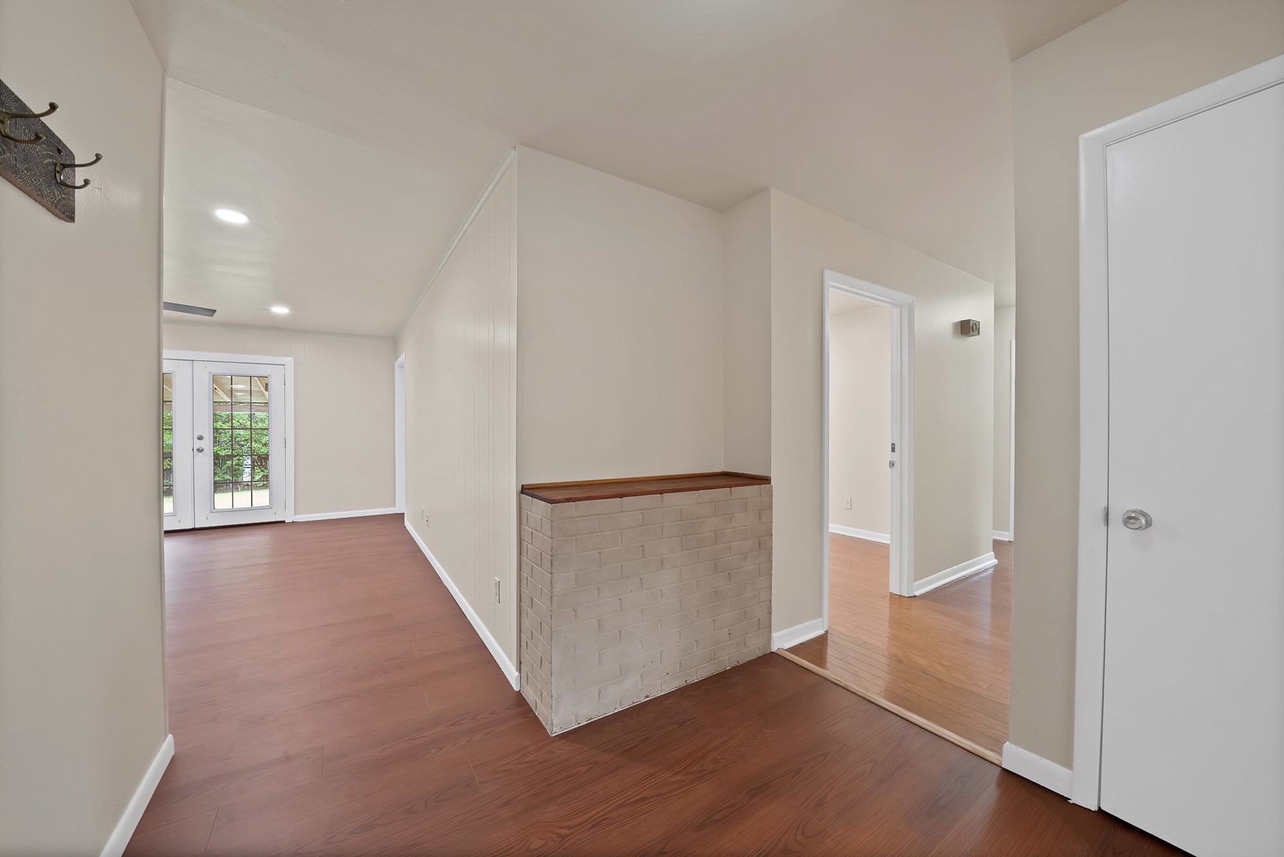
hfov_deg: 112.6
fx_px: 428
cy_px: 428
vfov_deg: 90.1
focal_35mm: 12
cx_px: 642
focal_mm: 12
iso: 640
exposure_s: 1
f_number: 11
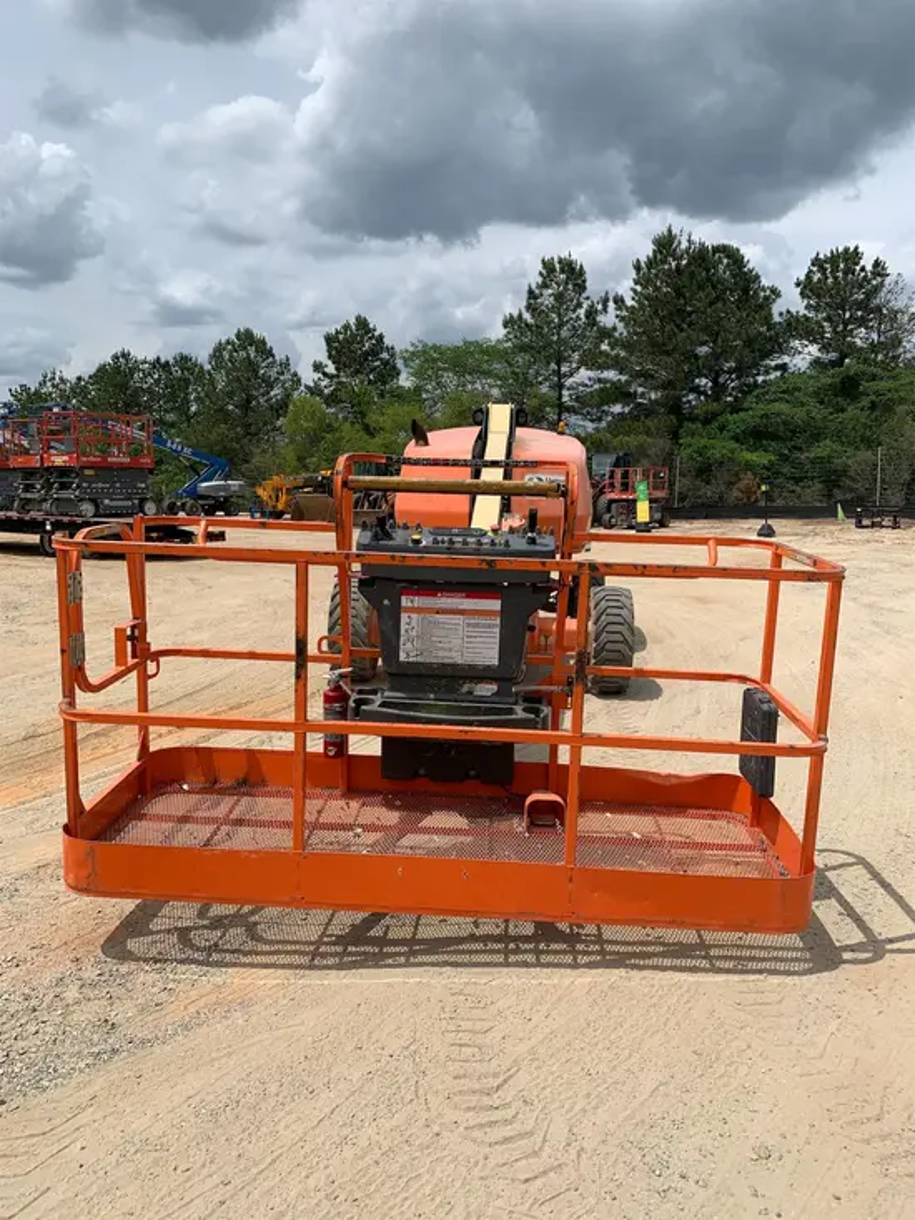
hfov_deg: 53.1
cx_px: 458
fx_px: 916
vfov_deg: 67.3
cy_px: 610
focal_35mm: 26
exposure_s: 1/4274
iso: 25
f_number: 1.8
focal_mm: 4.25
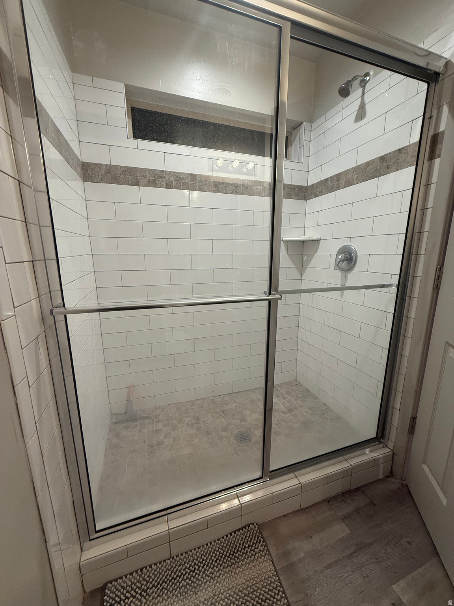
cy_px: 303
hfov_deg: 85.7
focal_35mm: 14
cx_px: 227
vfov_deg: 102.1
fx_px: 245
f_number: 2.2
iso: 160
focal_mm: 2.22
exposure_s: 1/60
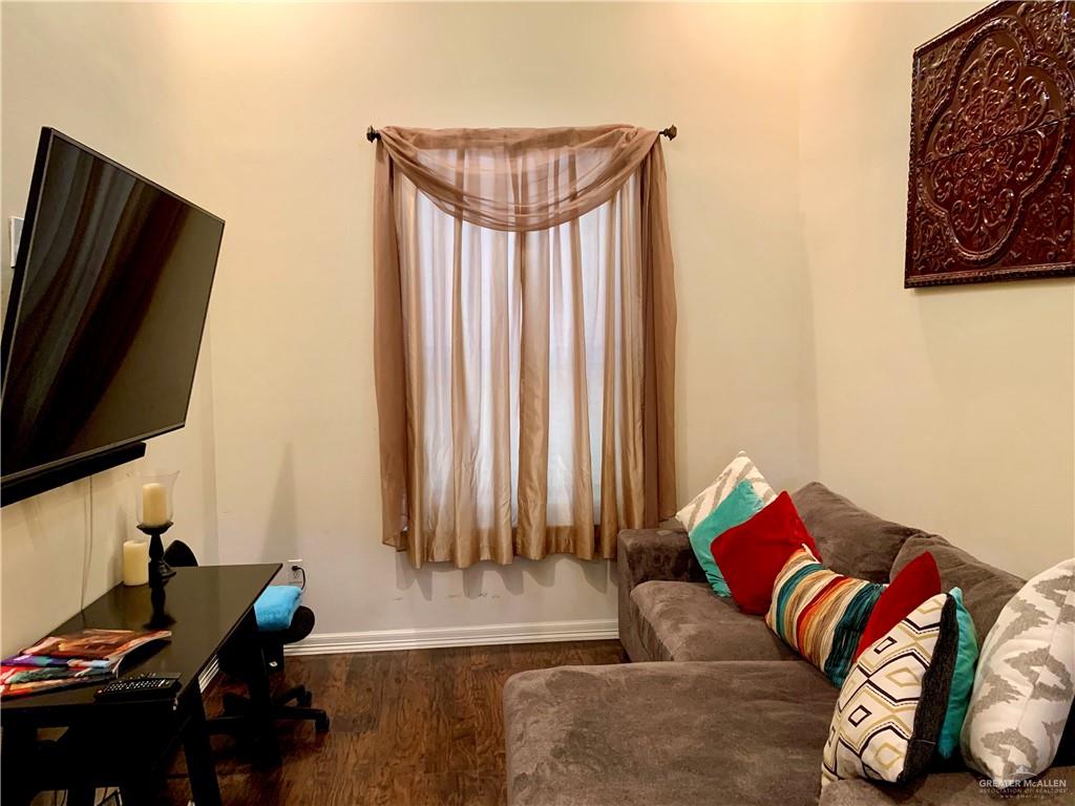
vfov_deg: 53.1
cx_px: 538
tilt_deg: -4.5
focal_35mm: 26
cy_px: 403
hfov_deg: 67.3
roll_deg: +0.8
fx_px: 807
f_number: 1.8
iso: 400
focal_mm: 4.25
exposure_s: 1/60
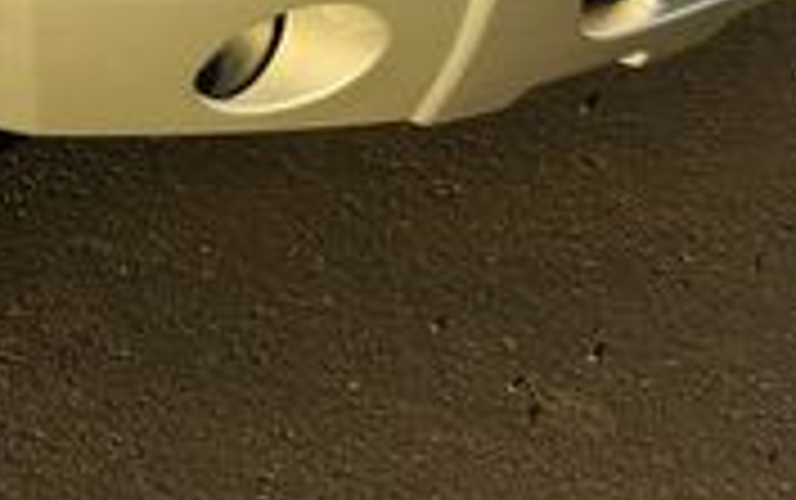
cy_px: -279
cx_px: -130
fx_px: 2931
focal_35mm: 135
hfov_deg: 15.0
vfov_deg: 9.4
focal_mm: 6.76
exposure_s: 1/3610
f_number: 1.78
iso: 64
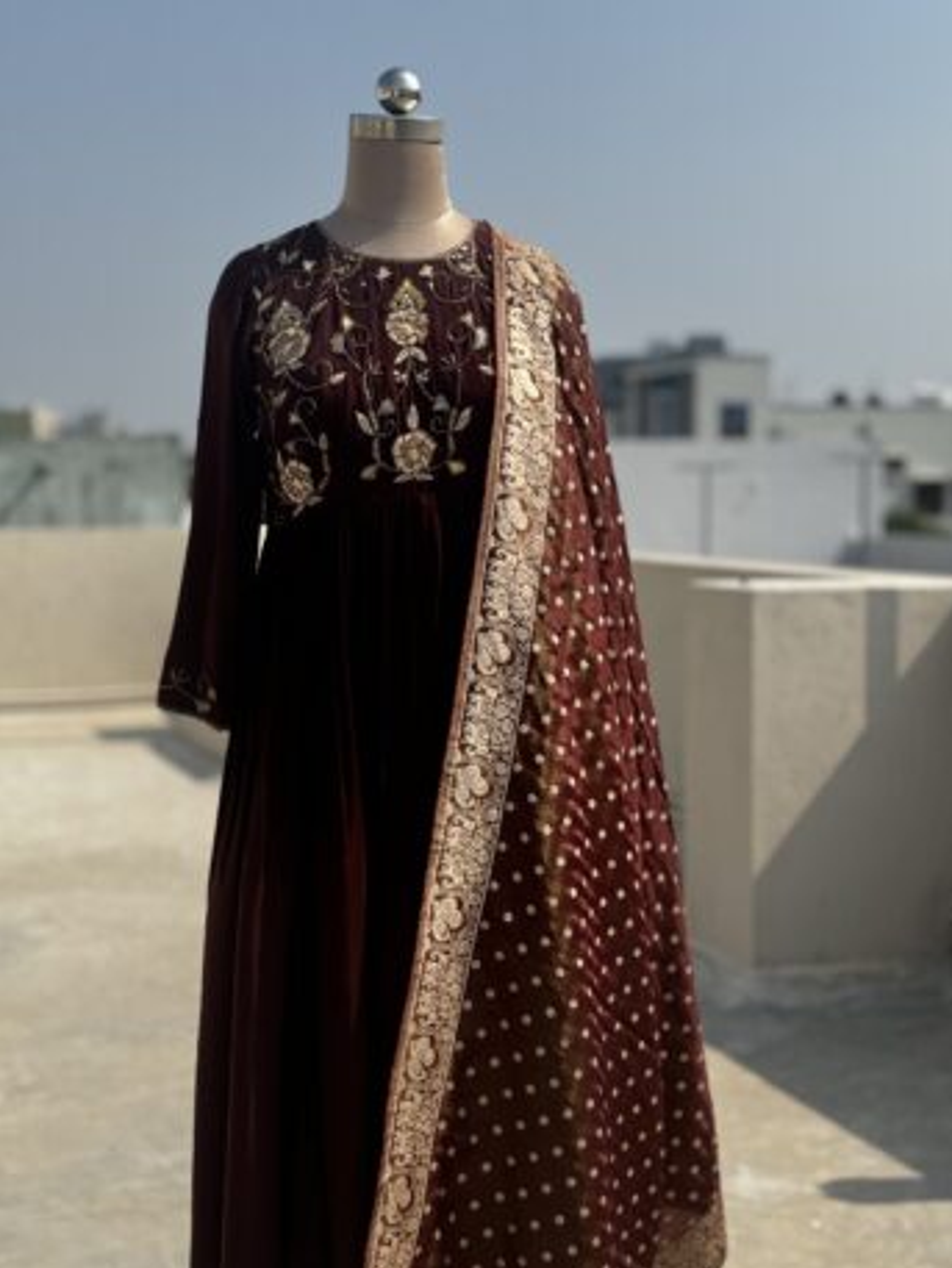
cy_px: 645
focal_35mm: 49
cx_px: 480
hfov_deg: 29.7
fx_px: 1796
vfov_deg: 38.9
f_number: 1.78
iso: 64
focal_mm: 6.76
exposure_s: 1/4310
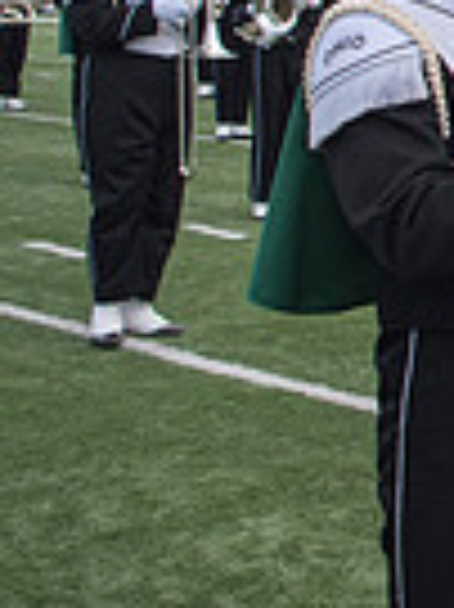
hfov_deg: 12.3
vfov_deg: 19.1
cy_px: -52
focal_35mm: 99
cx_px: 1029
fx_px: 1734
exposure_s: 1/500
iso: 100
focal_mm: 24
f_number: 3.5
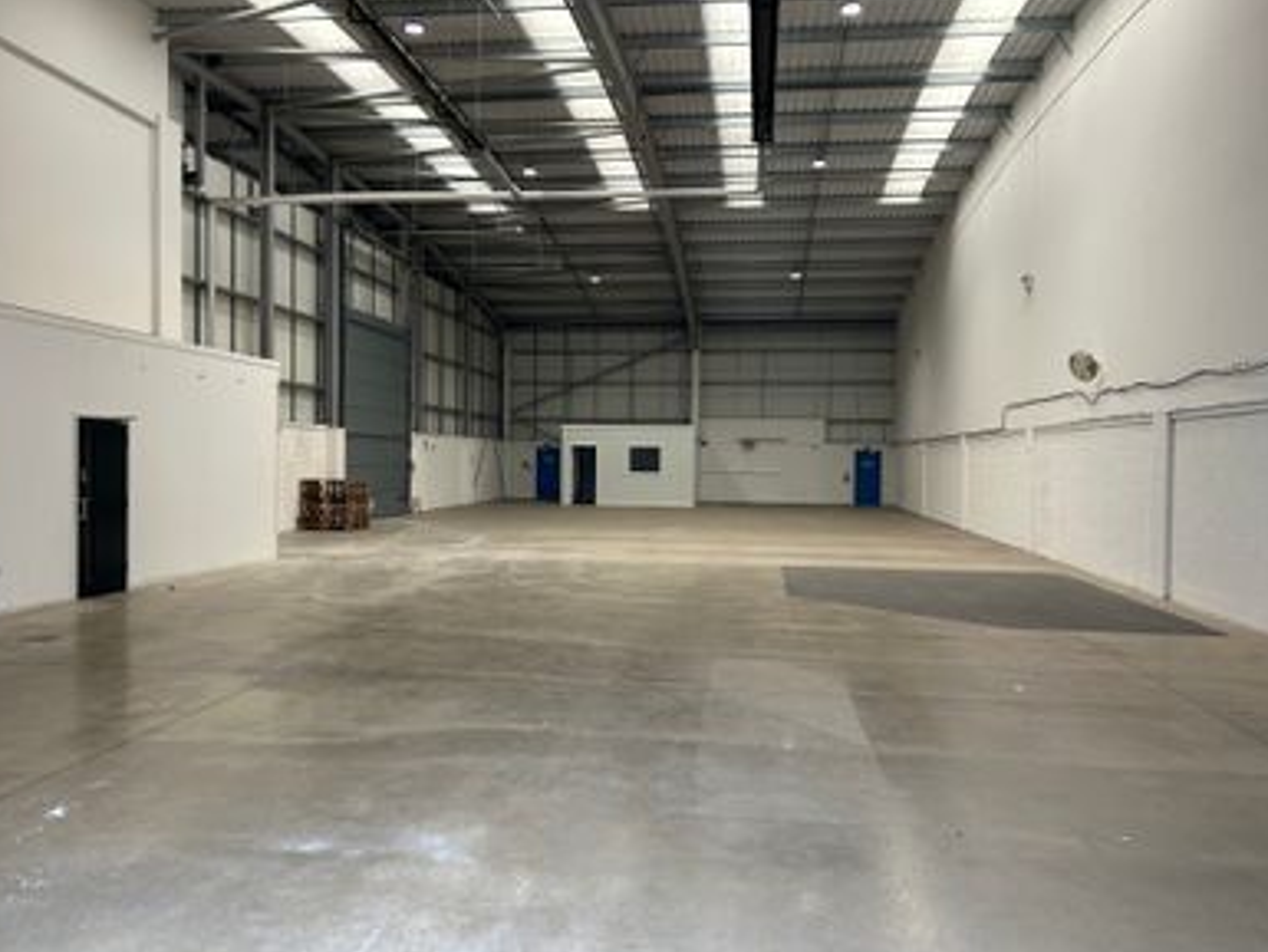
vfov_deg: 51.4
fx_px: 989
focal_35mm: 27
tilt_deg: -1.4
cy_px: 474
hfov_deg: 65.3
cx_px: 622
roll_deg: -0.8
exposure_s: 1/121
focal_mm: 5.7
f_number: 1.5
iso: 64
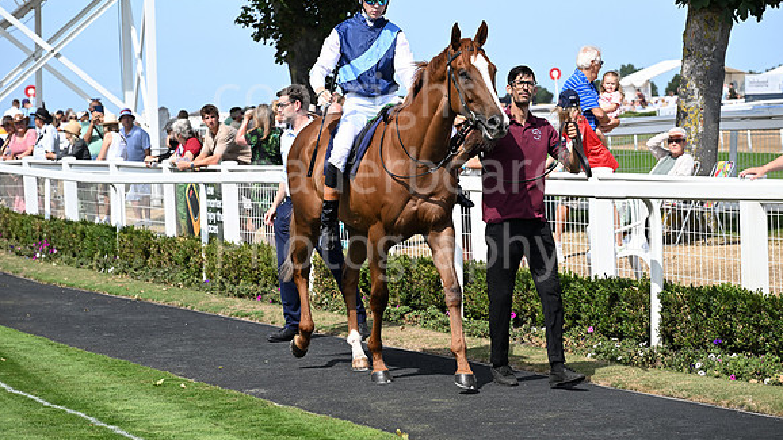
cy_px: 183
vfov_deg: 11.9
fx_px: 2118
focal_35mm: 102
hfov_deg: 20.9
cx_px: 392
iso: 500
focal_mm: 97
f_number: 5.6
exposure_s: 1/2000
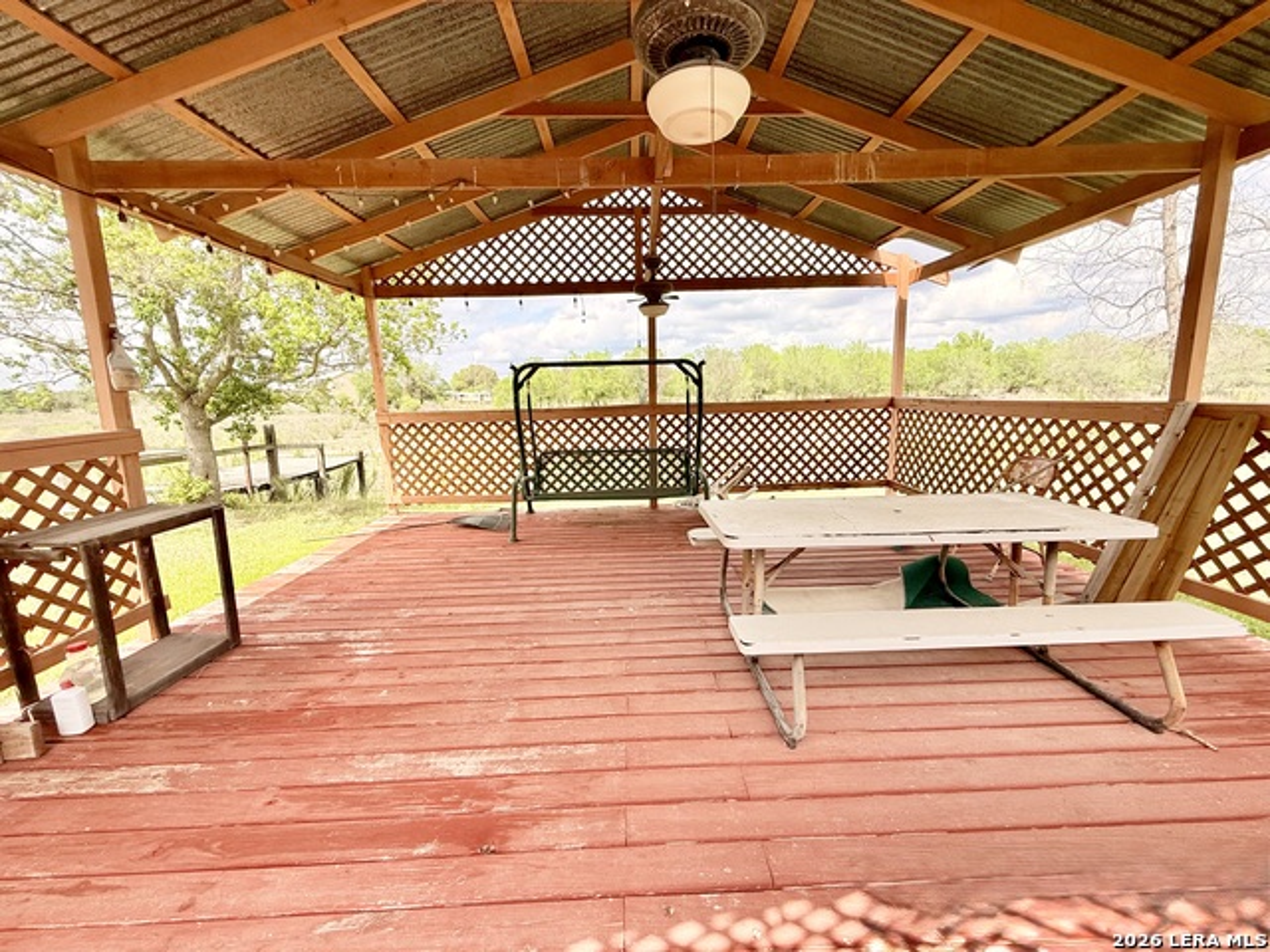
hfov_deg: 102.1
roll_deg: +1.2
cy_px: 476
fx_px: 514
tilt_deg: -9.0
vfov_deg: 85.7
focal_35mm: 14
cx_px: 635
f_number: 2.2
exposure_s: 1/1285
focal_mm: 2.22
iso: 50
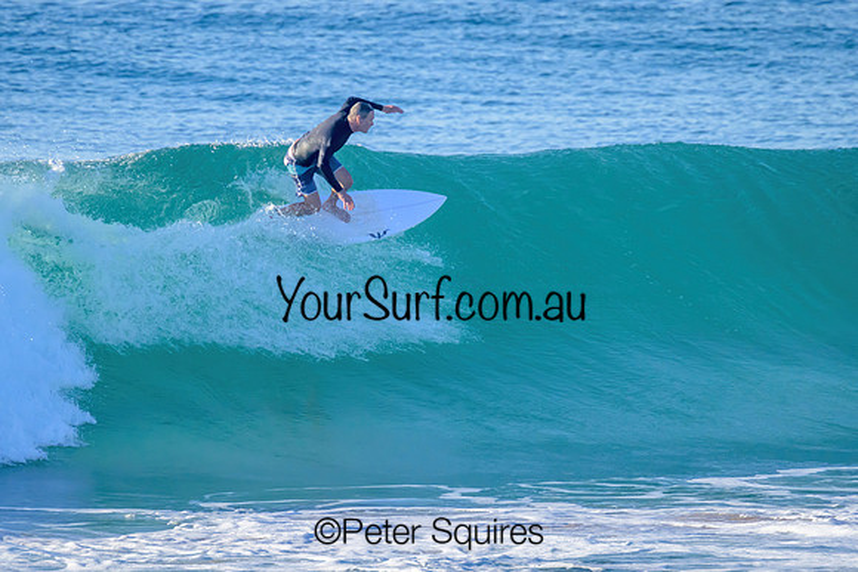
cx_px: 457
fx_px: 22202
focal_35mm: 931
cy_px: 271
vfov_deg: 1.5
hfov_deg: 2.2
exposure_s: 1/2000
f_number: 11
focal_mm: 800
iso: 2200
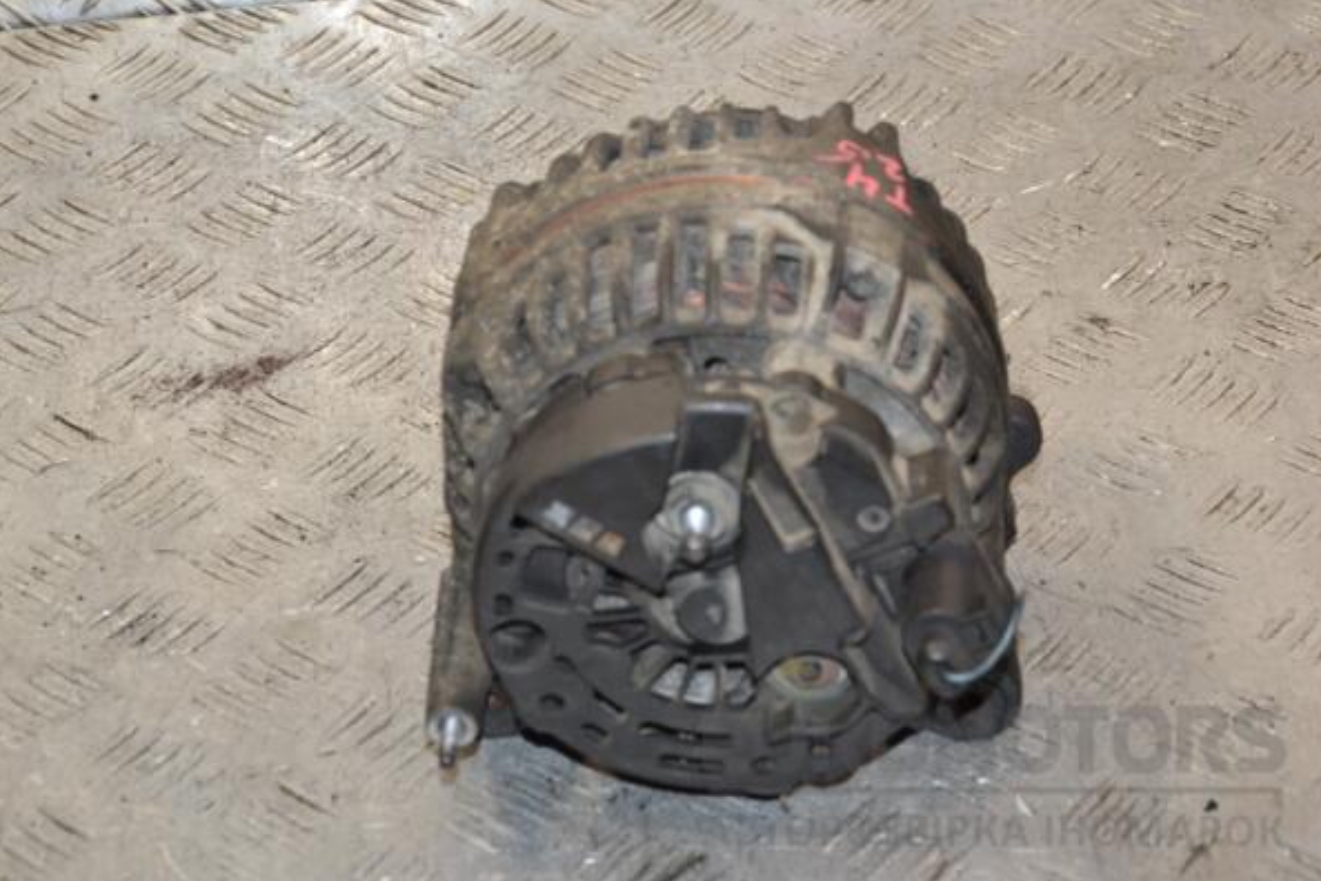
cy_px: 443
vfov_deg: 14.6
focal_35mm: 94
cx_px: 660
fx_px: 3449
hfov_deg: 21.7
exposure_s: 1/200
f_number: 8
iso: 800
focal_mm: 62
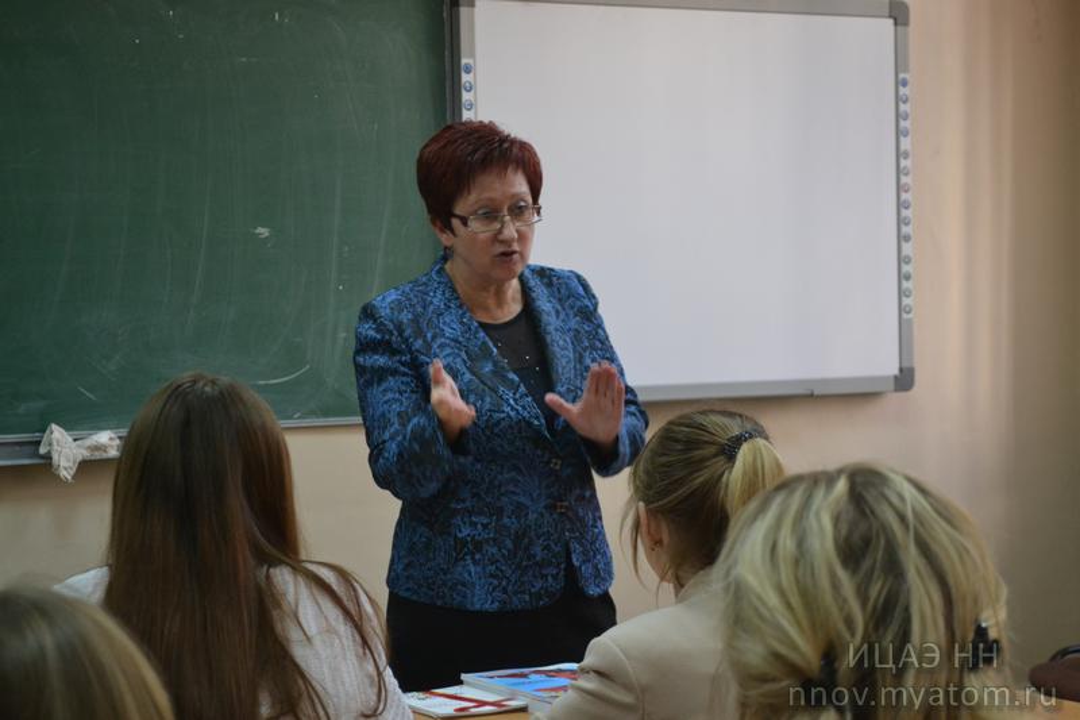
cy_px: 360
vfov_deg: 16.5
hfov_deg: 24.6
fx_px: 2474
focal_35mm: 82
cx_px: 540
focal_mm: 55
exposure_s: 1/60
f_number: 5.6
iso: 1250
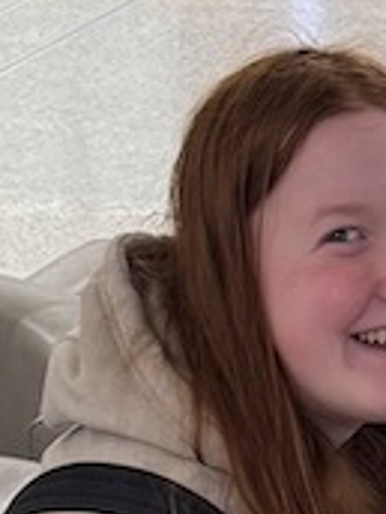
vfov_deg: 10.3
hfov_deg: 8.3
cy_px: 989
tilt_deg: -34.4
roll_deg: +2.5
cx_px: 350
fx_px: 2661
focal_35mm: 179
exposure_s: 1/60
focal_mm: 6.76
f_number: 1.78
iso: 200
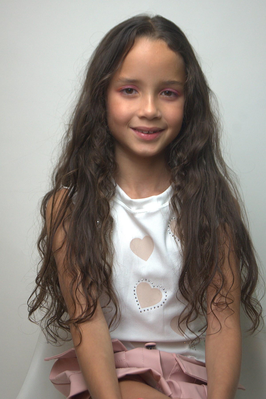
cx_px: 133
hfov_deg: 18.2
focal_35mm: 75
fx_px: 831
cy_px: 200
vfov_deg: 27.0
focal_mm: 50
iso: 250
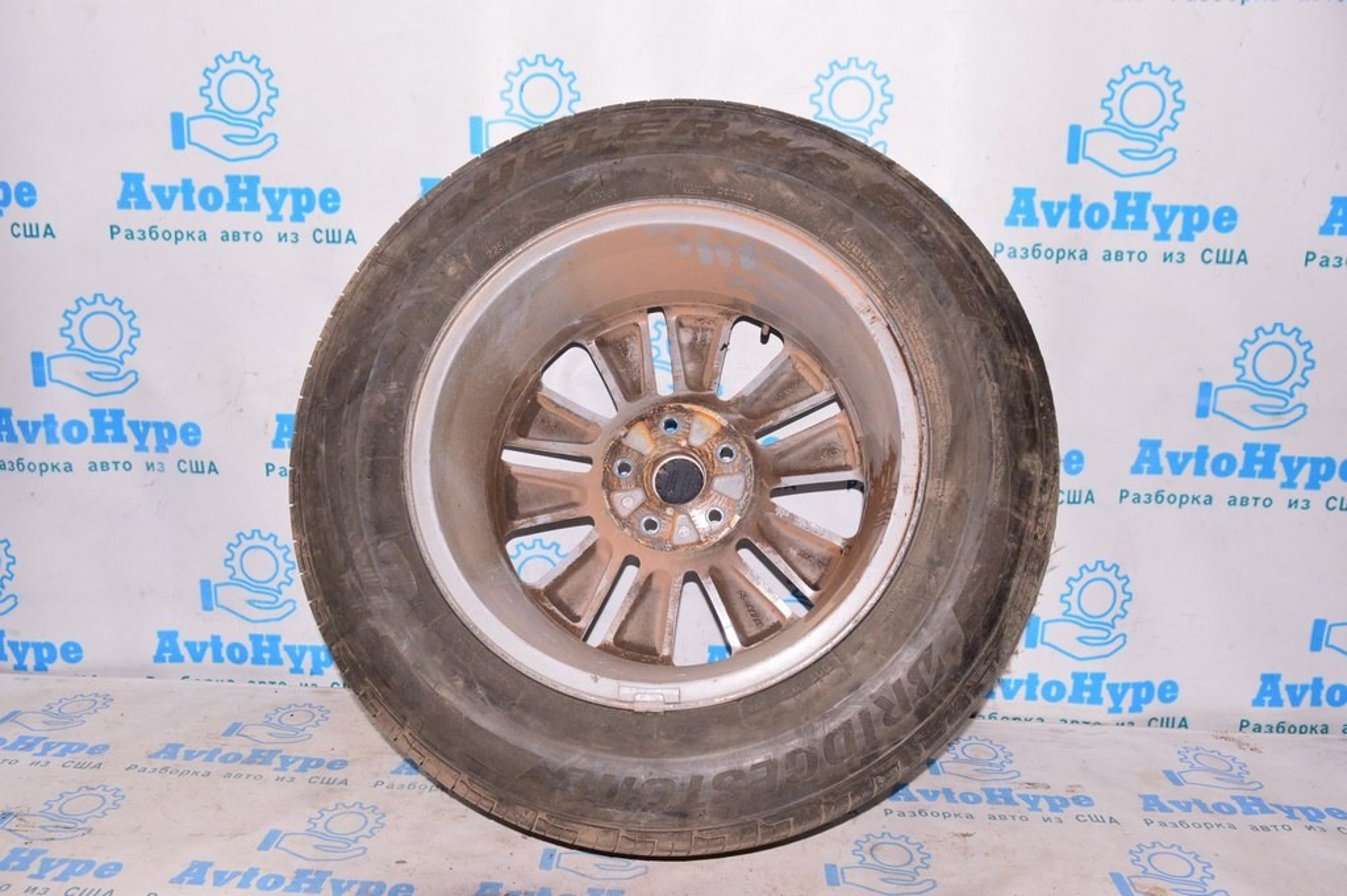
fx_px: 1009
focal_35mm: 27
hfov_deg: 67.4
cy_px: 448
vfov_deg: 47.9
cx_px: 674
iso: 1600
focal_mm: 18
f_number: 8
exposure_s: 1/160
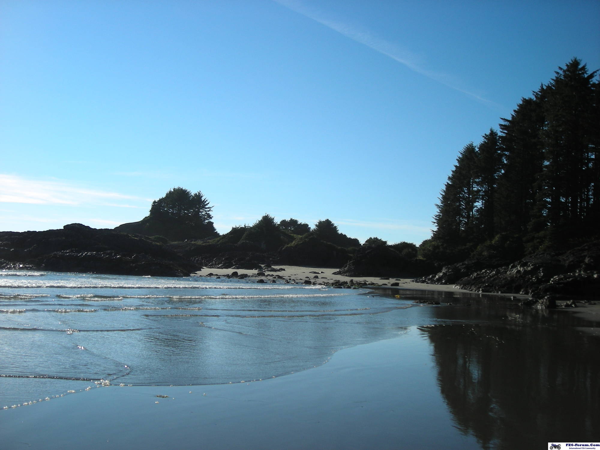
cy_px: 225
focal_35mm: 41
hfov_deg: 45.8
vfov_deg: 35.1
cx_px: 300
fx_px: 711
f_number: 6.6
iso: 50
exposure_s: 1/286
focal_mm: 6.8
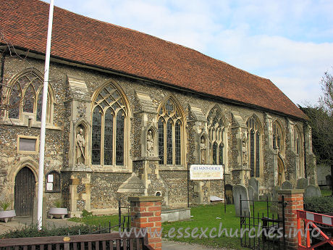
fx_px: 337
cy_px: 125
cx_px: 166
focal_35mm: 35
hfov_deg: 52.6
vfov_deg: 40.7
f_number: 5
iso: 50
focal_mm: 8.9
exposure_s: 1/143
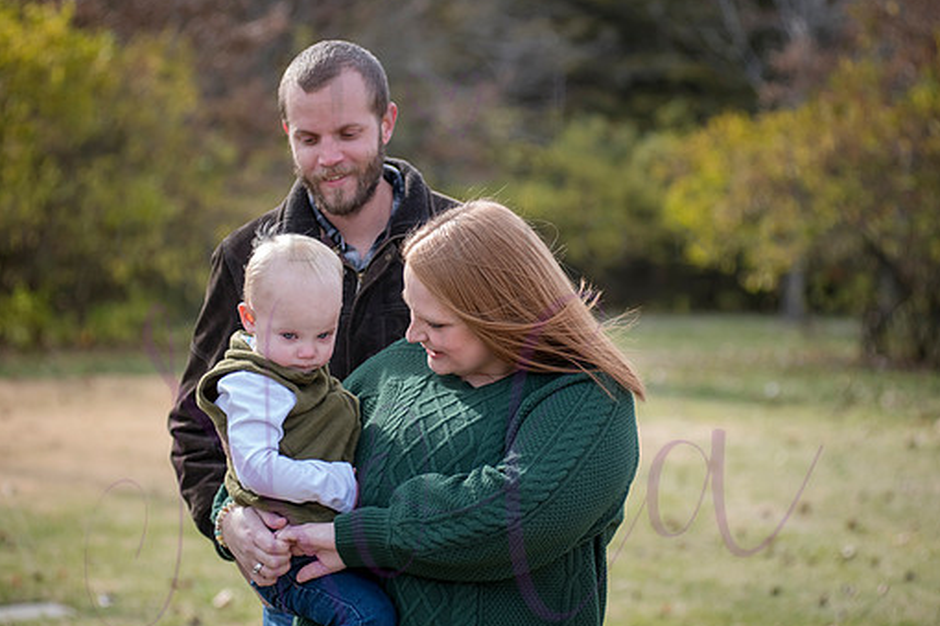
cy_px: 330
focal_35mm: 91
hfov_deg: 22.4
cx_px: 453
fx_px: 2376
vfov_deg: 15.0
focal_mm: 80
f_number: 3.2
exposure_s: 1/1000
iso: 400
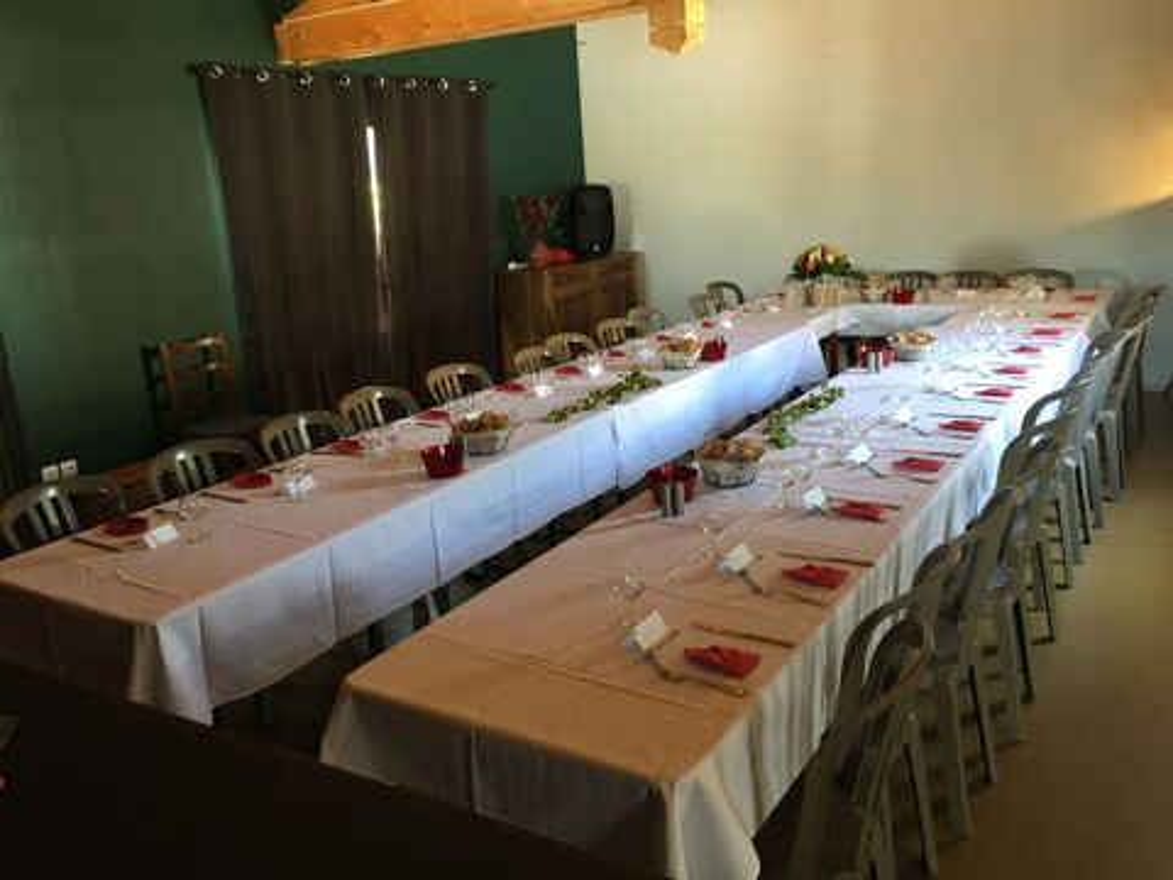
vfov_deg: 48.2
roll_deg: +4.2
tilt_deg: -13.3
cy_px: 440
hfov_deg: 61.7
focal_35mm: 29
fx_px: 983
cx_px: 586
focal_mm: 4.15
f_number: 2.2
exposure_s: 1/33
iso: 160
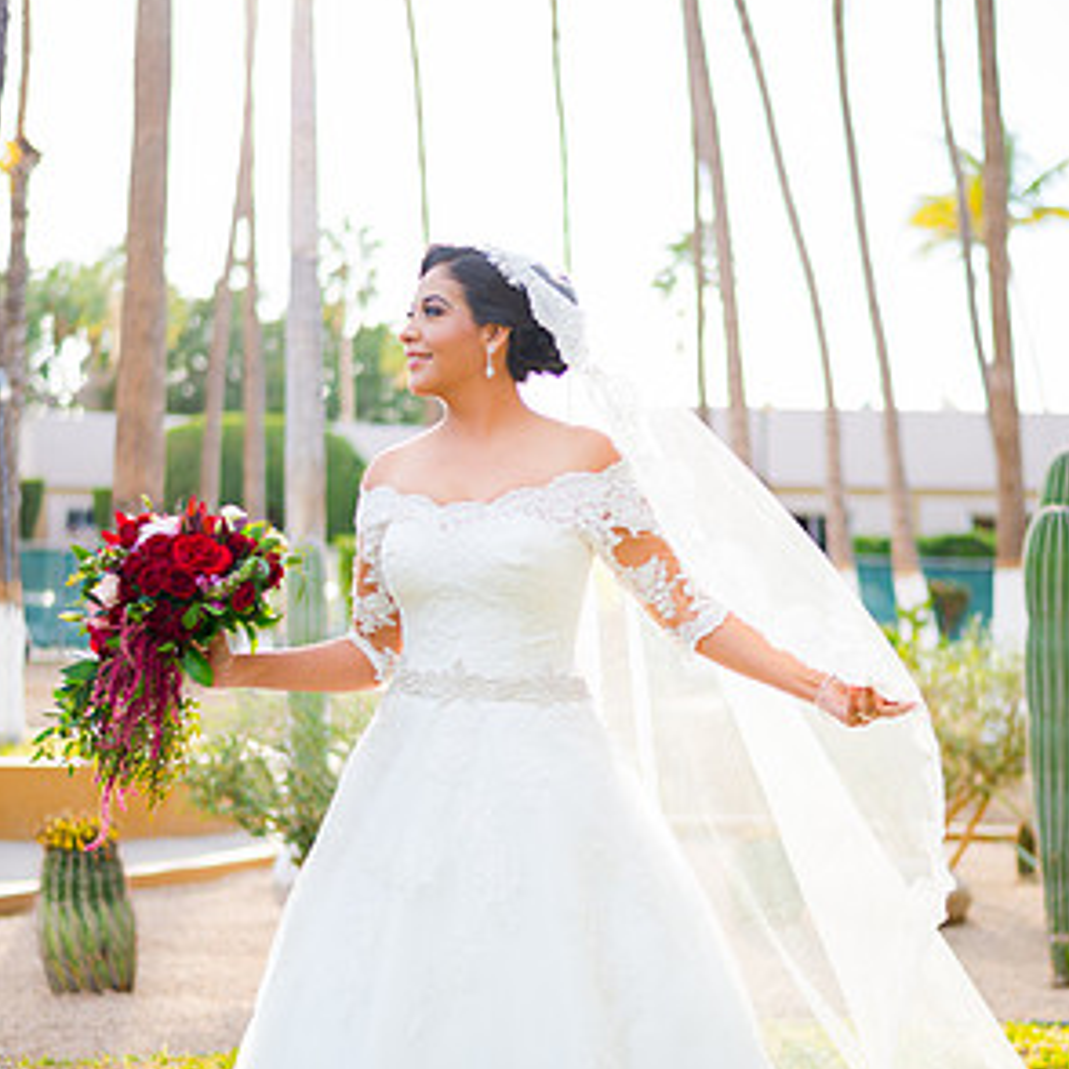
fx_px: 2271
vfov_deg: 26.4
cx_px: 542
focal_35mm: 65
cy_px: 673
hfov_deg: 26.5
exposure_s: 1/640
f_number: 1.8
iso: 125
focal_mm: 50
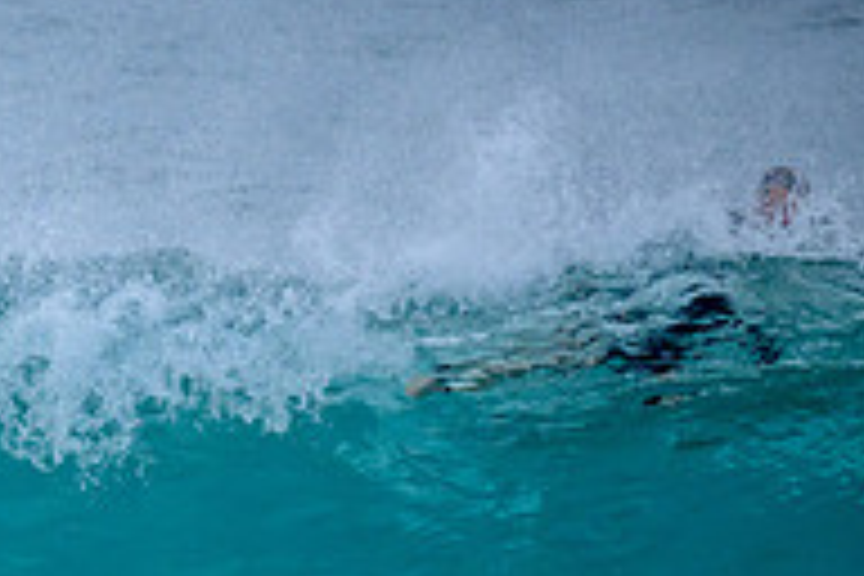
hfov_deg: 0.7
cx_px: -671
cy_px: 605
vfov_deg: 0.5
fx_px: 72474
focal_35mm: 3020
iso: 1100
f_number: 6.3
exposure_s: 1/2000
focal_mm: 800
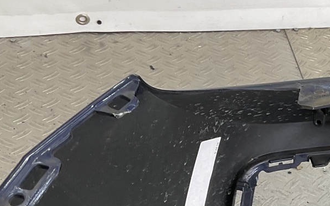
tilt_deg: -39.8
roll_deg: -10.8
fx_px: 926
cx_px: 414
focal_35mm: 103
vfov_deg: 12.4
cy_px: 259
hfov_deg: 18.9
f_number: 1.8
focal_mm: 3
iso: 16
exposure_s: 1/100
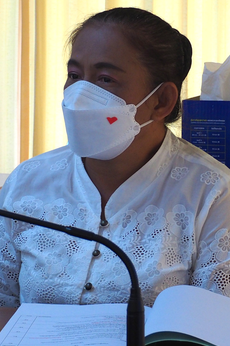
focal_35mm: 136
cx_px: 46
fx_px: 1303
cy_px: 239
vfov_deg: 15.0
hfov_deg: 10.1
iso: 640
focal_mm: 31
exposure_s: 1/60
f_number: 5.5
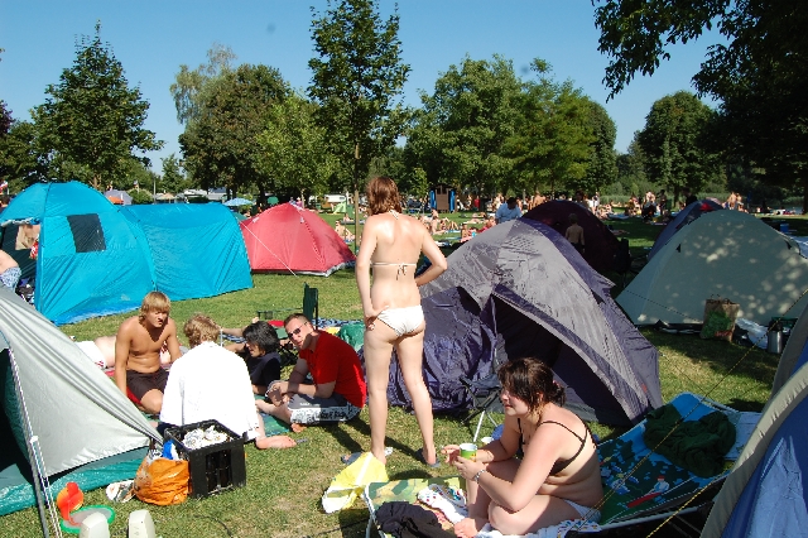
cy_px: 269
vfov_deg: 47.9
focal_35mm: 27
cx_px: 404
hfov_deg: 67.4
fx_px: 606
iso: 200
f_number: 9
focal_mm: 18
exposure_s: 1/320
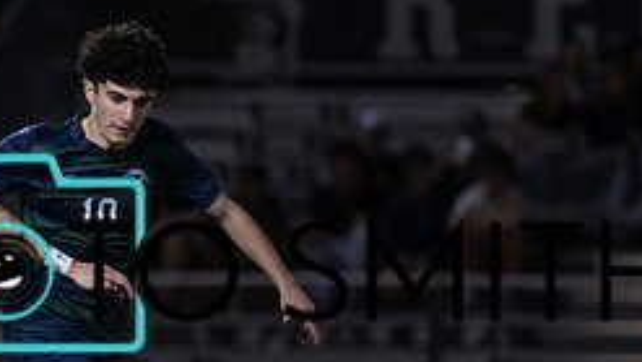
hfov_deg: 2.9
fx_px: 12837
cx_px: -211
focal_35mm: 754
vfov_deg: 1.6
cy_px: 374
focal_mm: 135
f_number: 1.8
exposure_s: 1/1250
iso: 1250
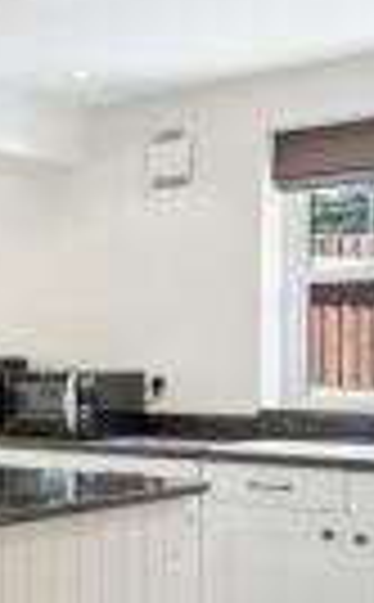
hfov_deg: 16.3
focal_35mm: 69
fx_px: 1133
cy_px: 389
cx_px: -261
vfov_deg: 29.7
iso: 640
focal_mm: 19
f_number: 8
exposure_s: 1/30
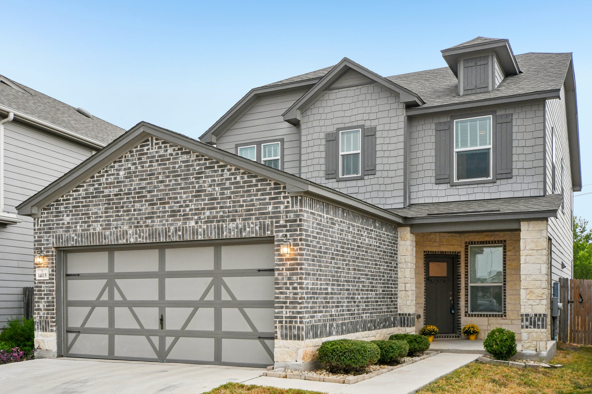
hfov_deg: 53.1
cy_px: 197
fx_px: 592
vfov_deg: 36.9
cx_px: 296
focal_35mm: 36
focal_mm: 24
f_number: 8
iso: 400
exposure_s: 1/100
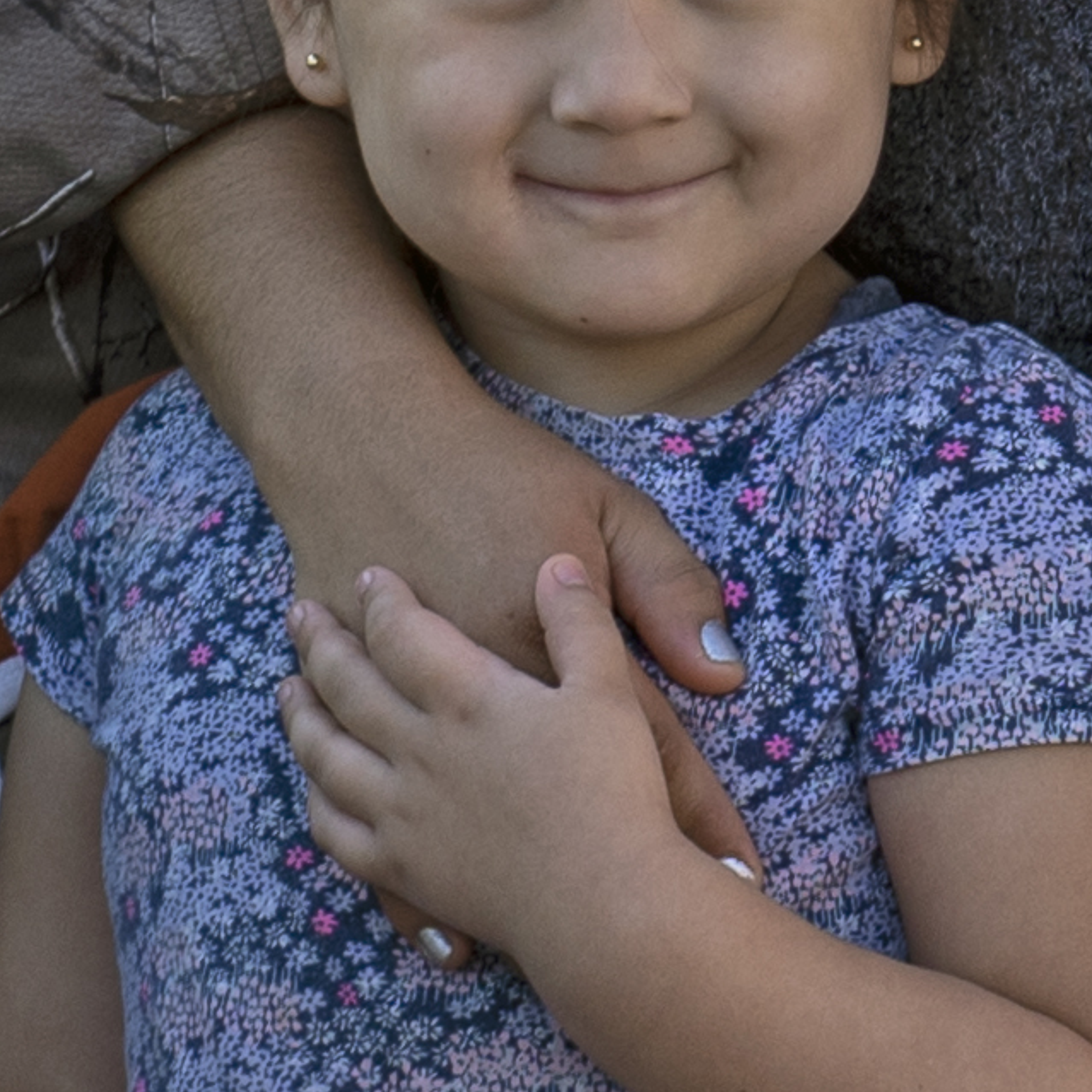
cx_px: 2721
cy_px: -34
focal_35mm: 606
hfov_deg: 2.9
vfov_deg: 2.9
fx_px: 21628
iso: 100
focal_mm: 76
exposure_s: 1/250
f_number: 4.5
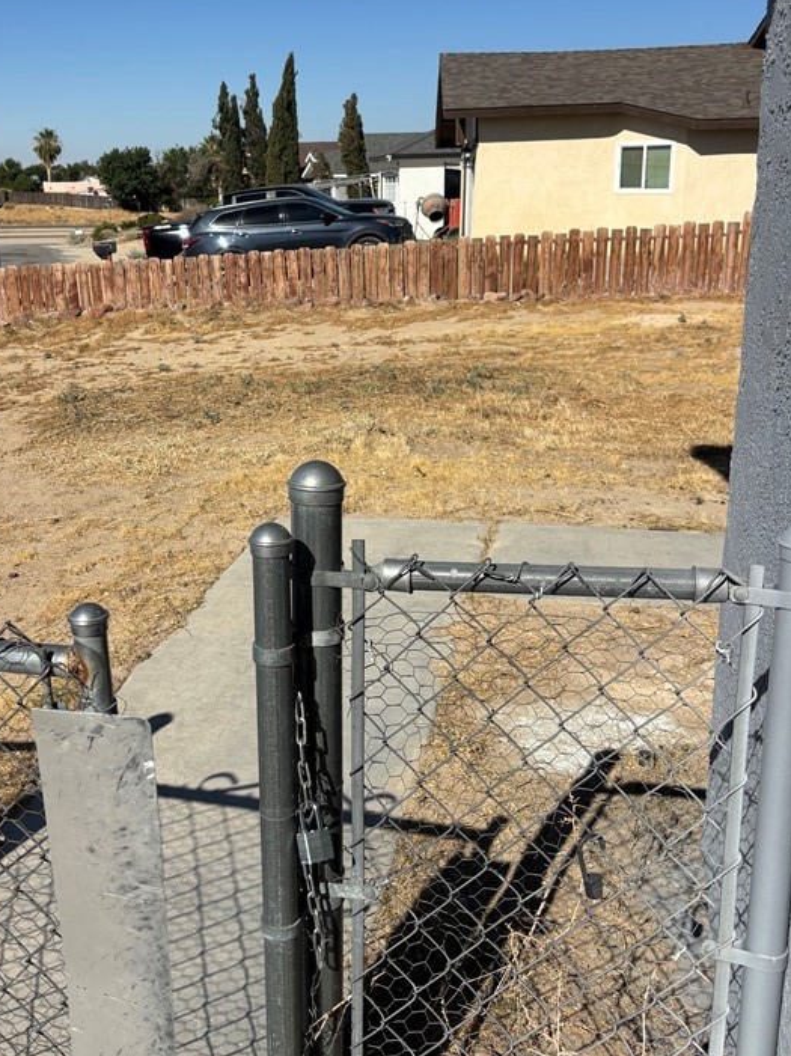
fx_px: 1159
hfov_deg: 37.4
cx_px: 292
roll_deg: -0.4
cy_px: 491
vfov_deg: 49.0
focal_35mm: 38
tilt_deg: -13.0
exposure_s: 1/6329
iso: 50
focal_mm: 5.96
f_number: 1.6
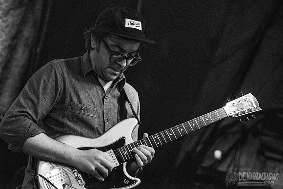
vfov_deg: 14.4
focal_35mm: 95
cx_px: 142
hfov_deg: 21.5
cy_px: 94
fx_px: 747
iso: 6400
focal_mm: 95
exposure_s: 1/80
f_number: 3.2
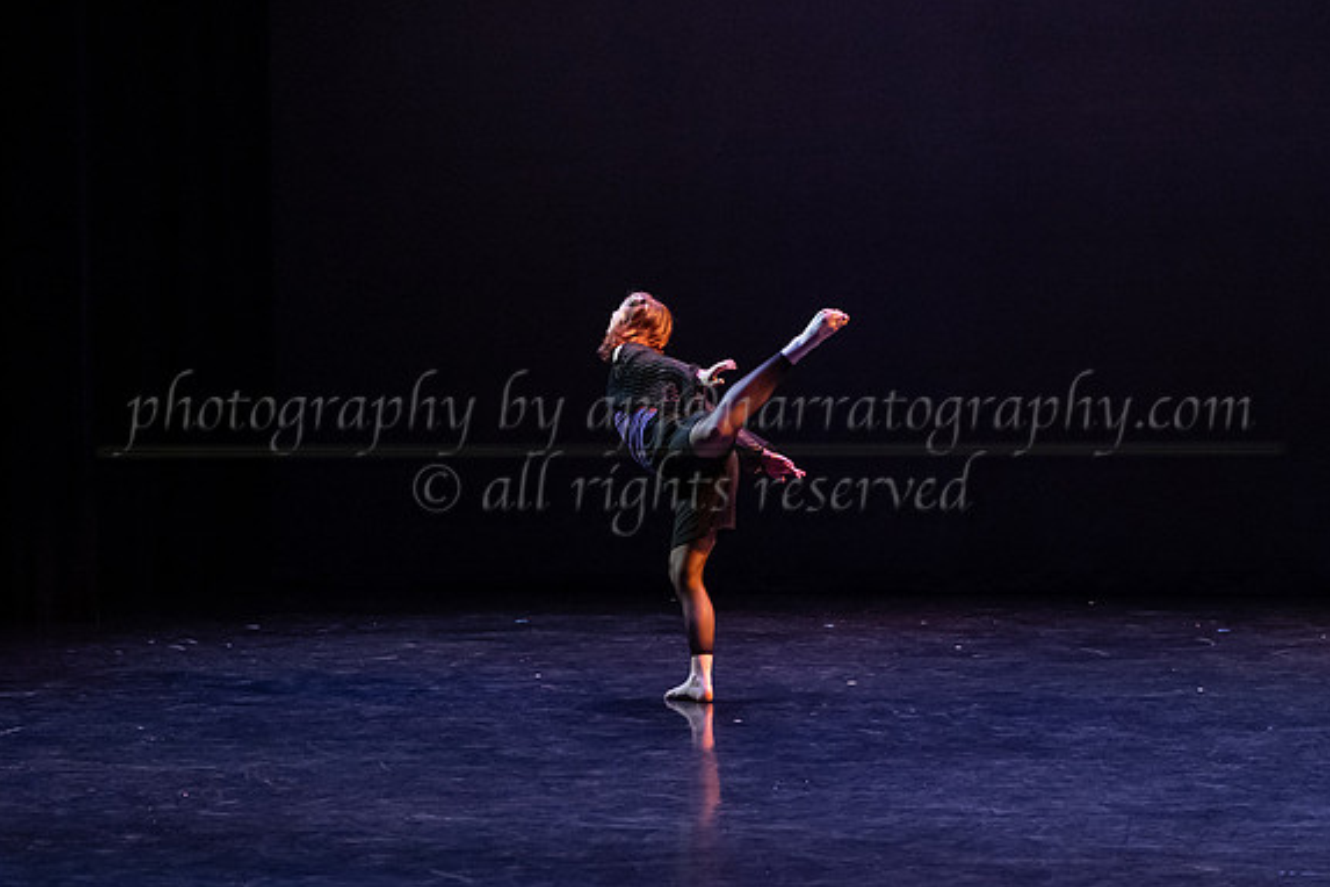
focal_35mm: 82
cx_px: 614
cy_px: 444
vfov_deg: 16.7
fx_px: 3029
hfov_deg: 24.8
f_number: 4
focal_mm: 58
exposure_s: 1/320
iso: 4000
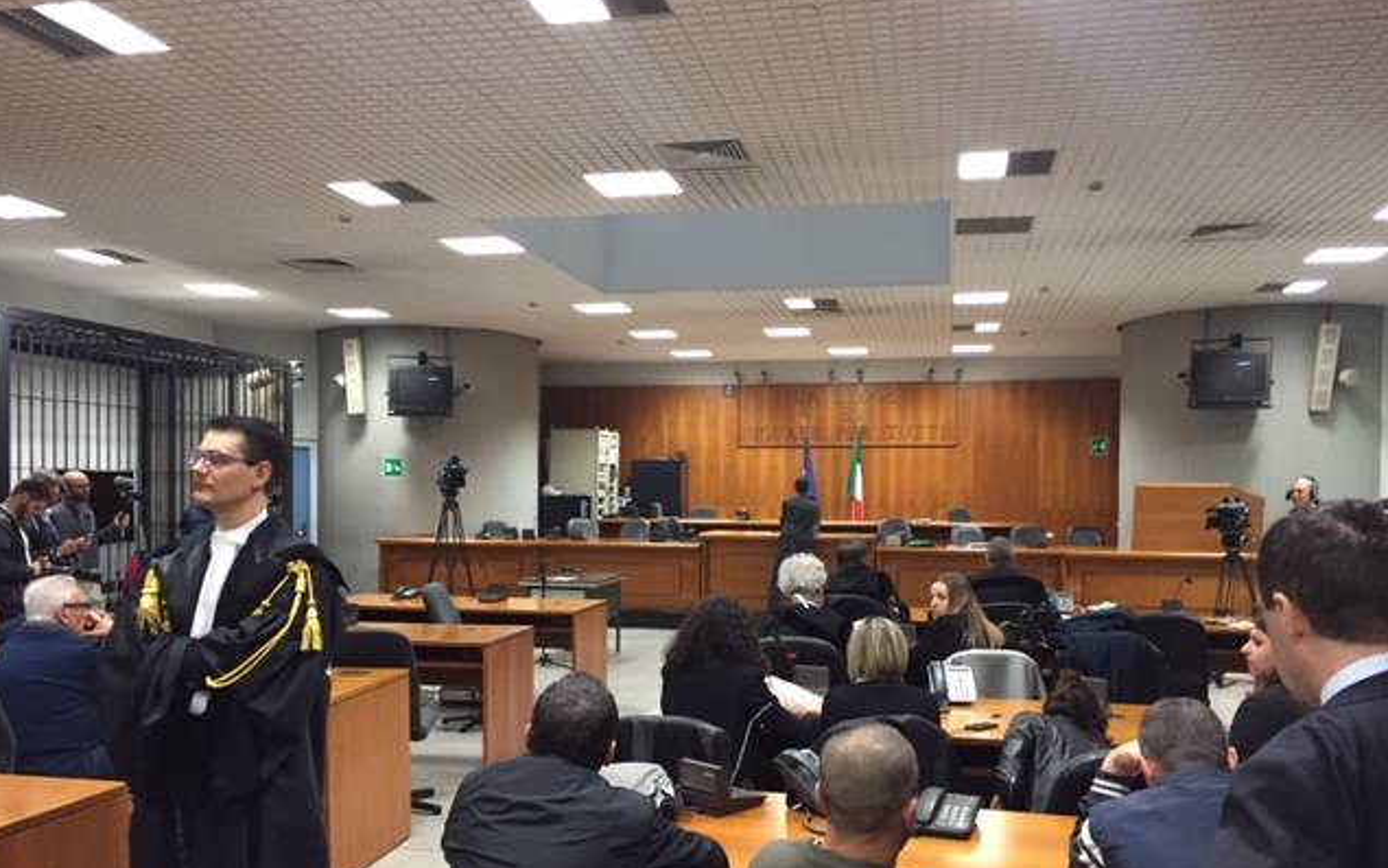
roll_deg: -0.5
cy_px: 512
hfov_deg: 61.2
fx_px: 1173
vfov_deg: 40.5
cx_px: 691
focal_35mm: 31
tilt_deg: -0.5
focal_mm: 4.15
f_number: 2.2
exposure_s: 1/17
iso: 250
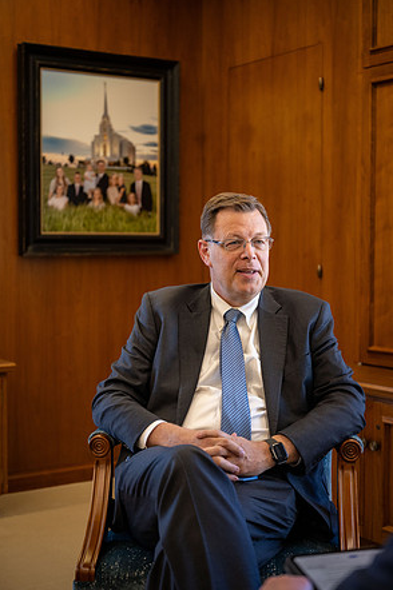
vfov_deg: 36.9
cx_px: 198
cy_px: 292
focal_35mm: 54
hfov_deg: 25.0
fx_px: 886
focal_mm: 53
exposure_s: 1/320
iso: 1250
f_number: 2.8
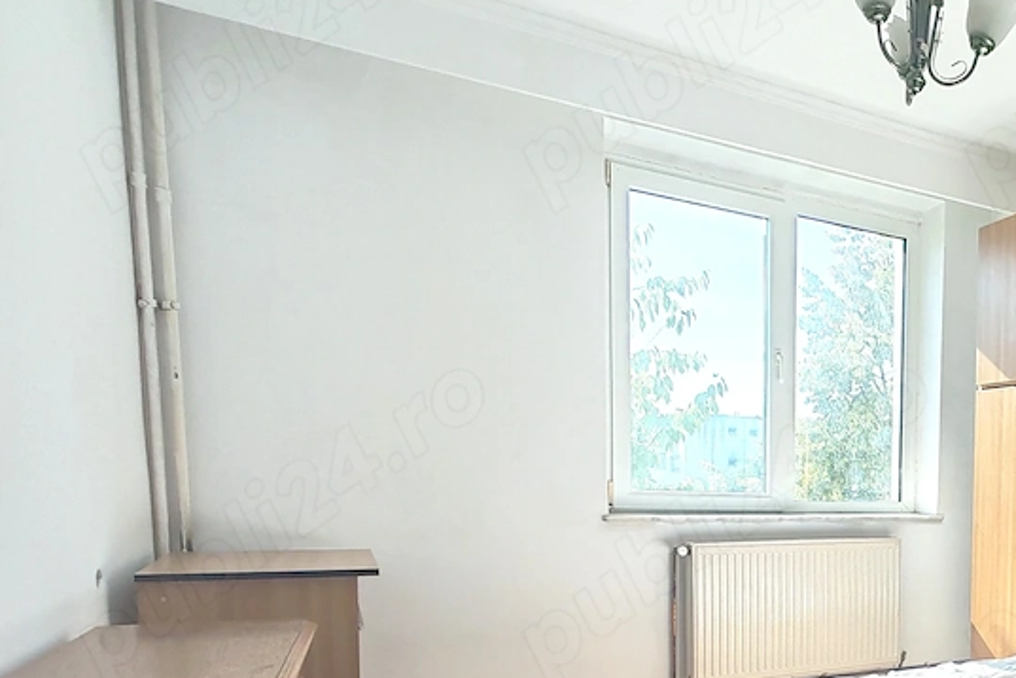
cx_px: 944
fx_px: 875
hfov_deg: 51.9
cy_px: 553
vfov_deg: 40.4
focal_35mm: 31
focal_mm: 1.96
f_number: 2.2
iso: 50
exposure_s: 1/270
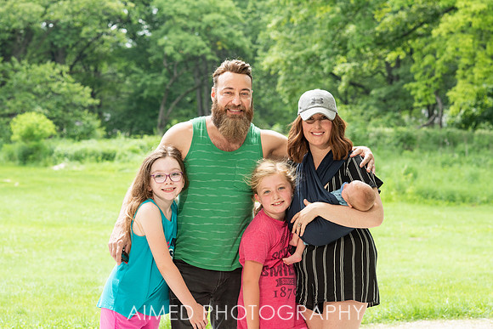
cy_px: 151
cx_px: 249
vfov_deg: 14.6
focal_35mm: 94
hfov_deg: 21.7
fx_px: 1288
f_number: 5.6
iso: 250
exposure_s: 1/250
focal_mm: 85
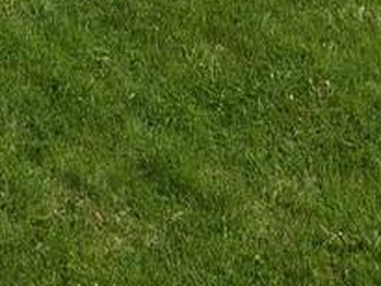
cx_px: 2
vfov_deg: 10.7
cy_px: -384
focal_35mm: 120
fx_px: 1322
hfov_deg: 16.1
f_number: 1.85
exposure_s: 1/1451
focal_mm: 6.81
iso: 48
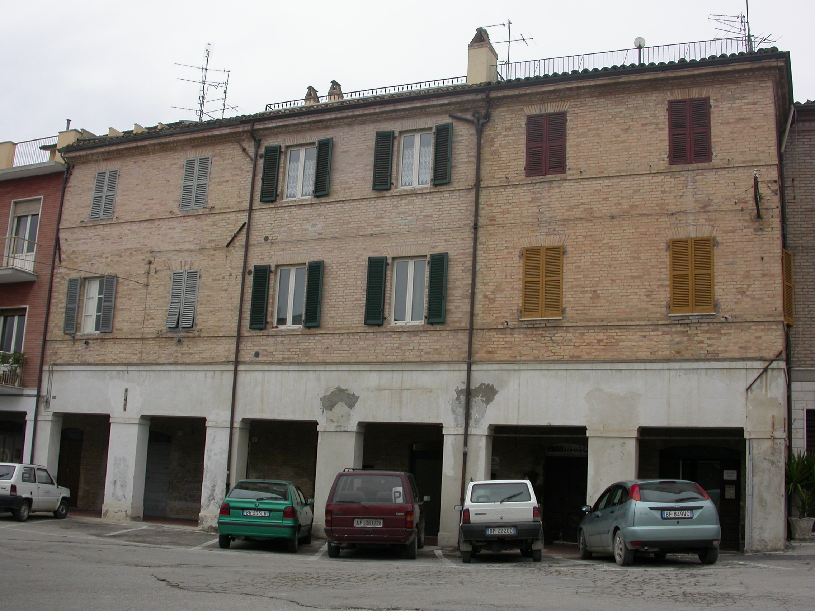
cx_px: 408
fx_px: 895
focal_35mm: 38
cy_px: 306
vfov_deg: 37.7
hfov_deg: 49.0
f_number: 5.3
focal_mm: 7.85
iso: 100
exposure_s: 1/134
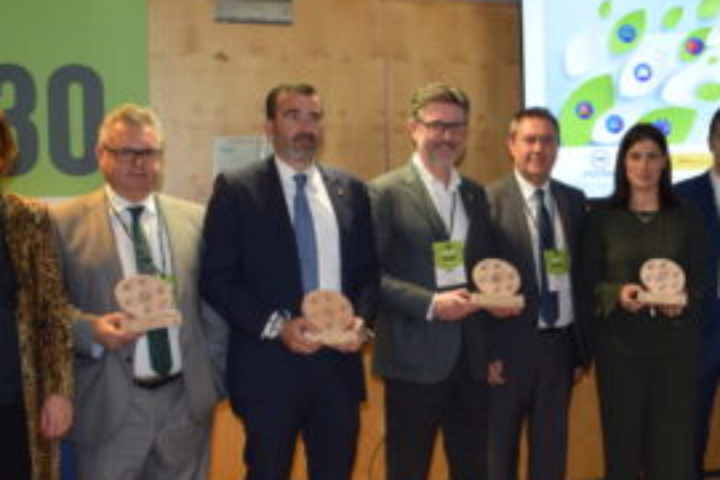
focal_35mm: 65
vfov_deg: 20.9
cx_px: 629
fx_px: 1300
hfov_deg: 29.8
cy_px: 304
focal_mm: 18
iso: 800
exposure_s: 1/80
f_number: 4.5
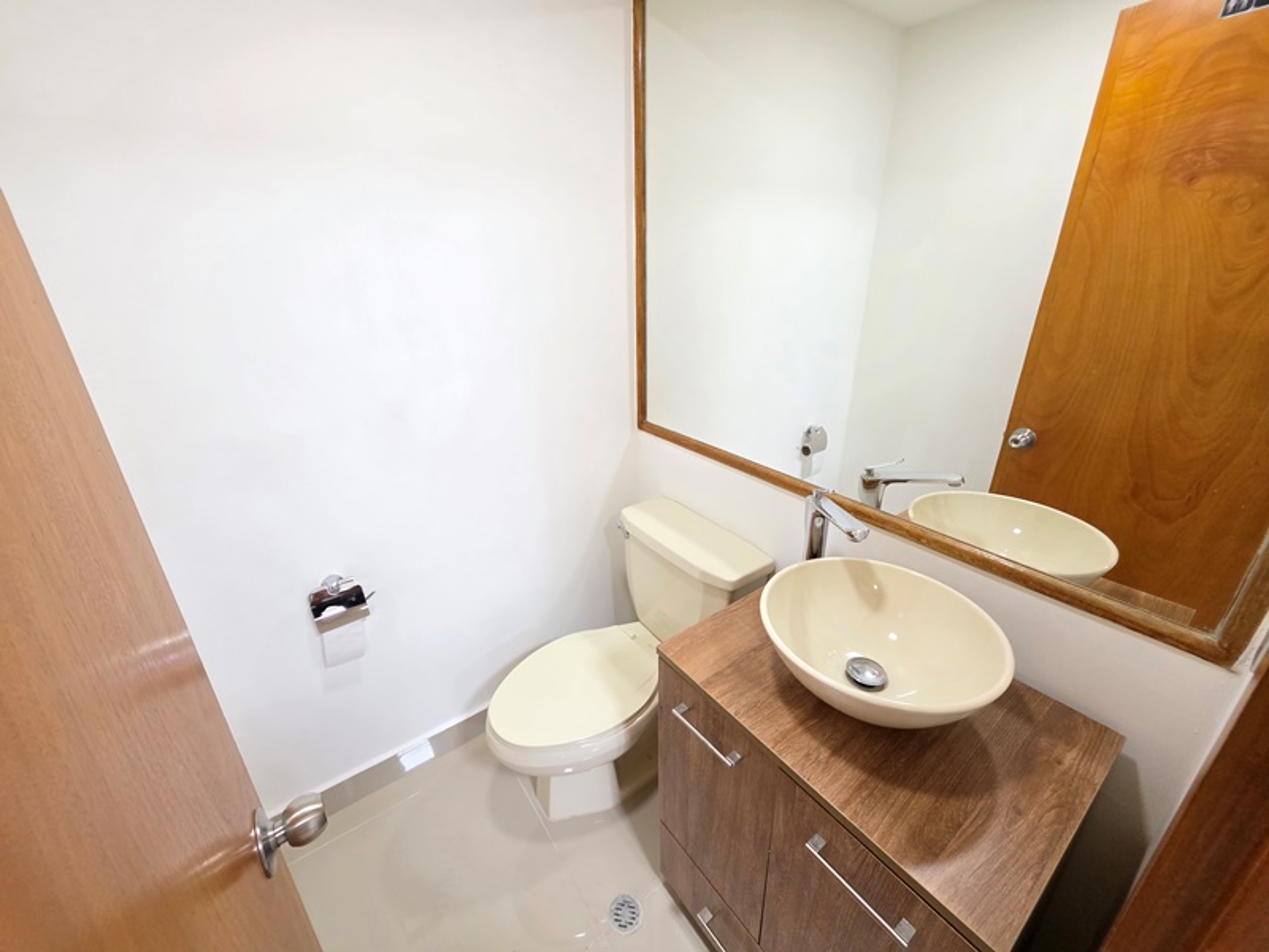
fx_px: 477
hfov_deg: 106.2
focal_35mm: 13
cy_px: 476
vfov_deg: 89.9
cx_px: 634
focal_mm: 2.2
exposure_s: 1/60
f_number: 1.9
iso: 500
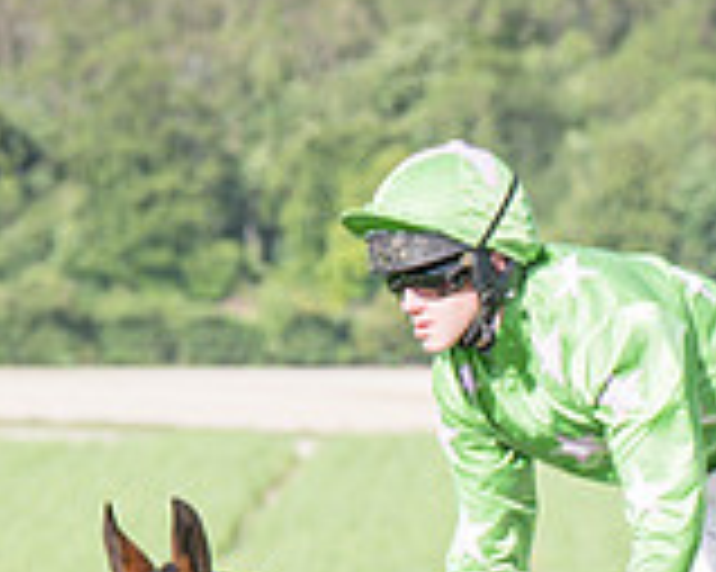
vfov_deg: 2.3
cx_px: -214
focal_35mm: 675
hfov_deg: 2.9
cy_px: 894
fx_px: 14295
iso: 200
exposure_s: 1/1600
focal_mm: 82
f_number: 4.5
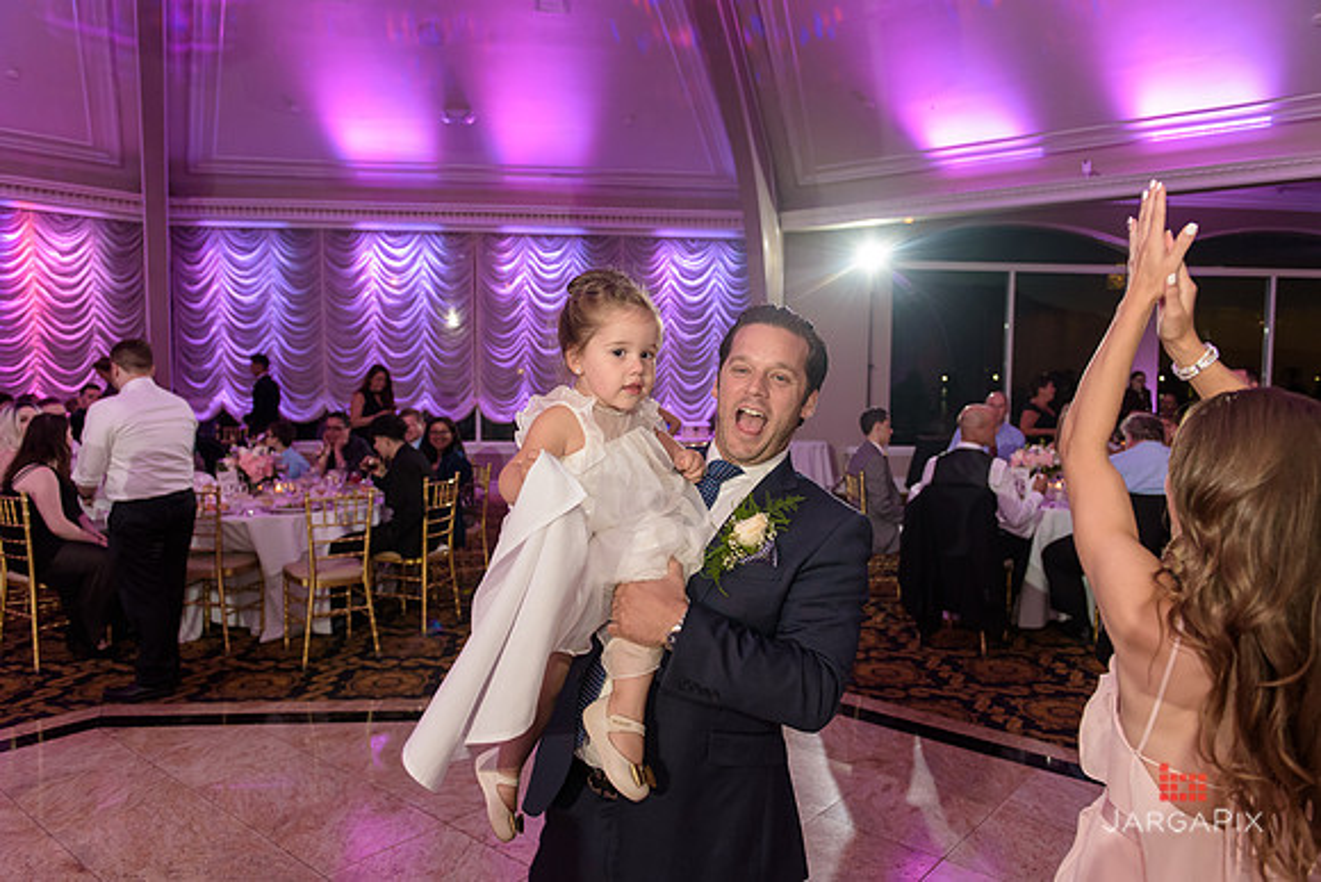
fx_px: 954
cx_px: 660
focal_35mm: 26
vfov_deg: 49.6
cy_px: 441
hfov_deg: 69.4
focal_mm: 26
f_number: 3.2
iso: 1600
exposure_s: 1/125
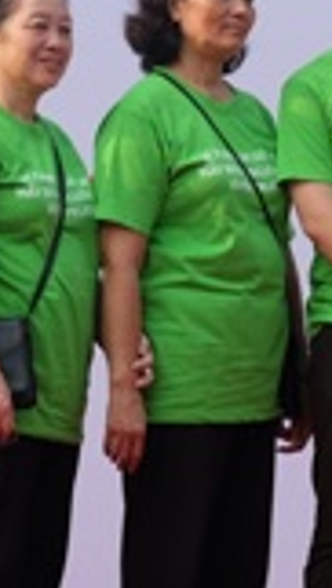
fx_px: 5442
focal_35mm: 349
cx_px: 153
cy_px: -89
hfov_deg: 3.5
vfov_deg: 6.1
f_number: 4
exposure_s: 1/600
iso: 200
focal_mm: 56
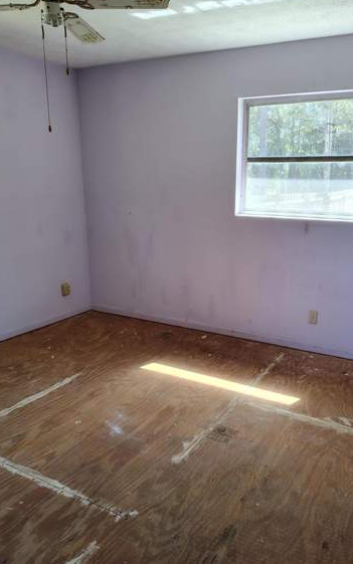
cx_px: 203
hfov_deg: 43.1
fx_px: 446
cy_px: 295
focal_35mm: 29
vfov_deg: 64.6
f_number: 1.8
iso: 290
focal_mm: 5.56
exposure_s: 1/111
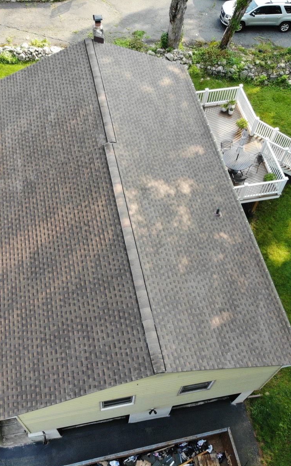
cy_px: 233
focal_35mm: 34
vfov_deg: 56.7
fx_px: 431
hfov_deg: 37.2
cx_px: 120
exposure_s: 1/79
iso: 105
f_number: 2.8
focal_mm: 4.5
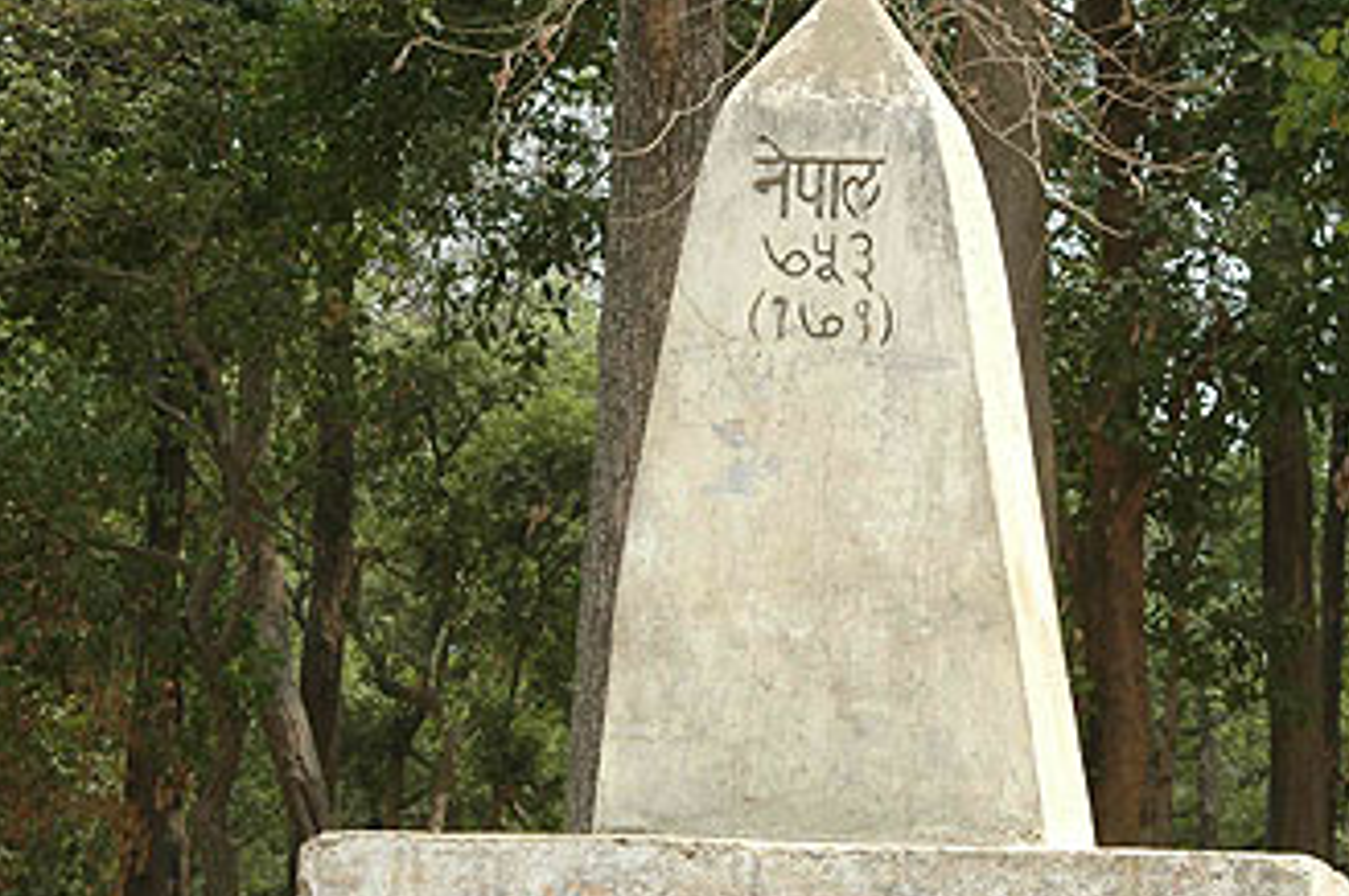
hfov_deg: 14.3
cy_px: 347
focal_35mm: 144
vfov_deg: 9.5
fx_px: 5391
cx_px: 814
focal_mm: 70
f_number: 8
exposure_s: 1/250
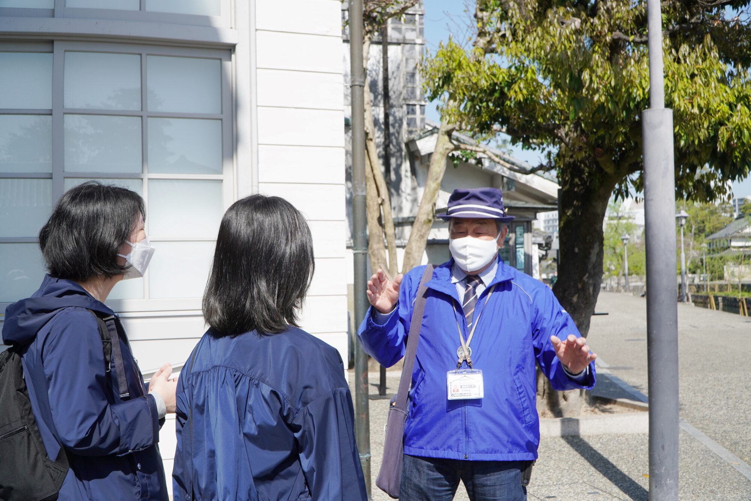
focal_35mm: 38
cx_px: 376
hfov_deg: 51.3
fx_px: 782
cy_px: 250
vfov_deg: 35.5
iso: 100
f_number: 6.3
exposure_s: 1/400
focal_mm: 25
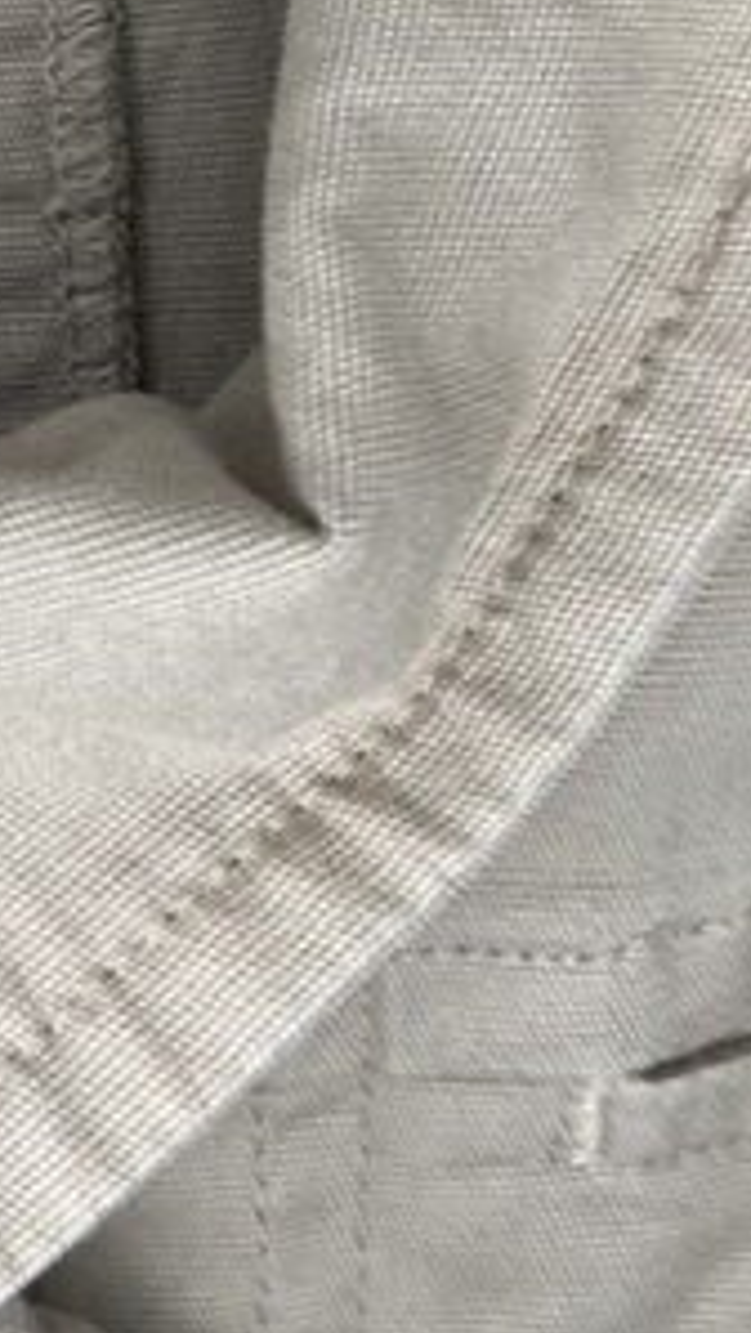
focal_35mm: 95
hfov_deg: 12.4
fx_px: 3357
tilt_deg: -3.6
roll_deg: +3.3
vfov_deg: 21.3
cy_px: -125
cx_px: -181
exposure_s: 1/202
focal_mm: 5.7
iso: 40
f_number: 1.5
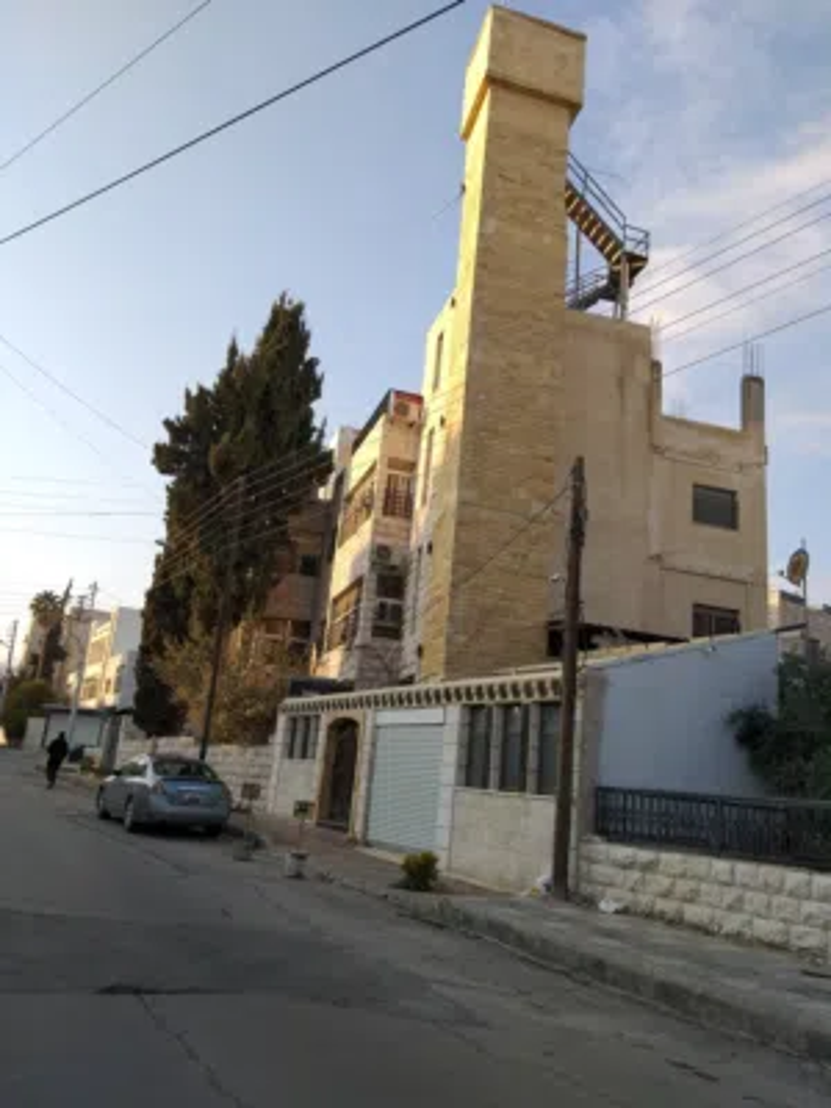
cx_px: 416
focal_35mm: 26
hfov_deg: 53.1
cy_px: 554
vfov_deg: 67.3
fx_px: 832
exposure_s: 1/635
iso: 40
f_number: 1.7
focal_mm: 3.93
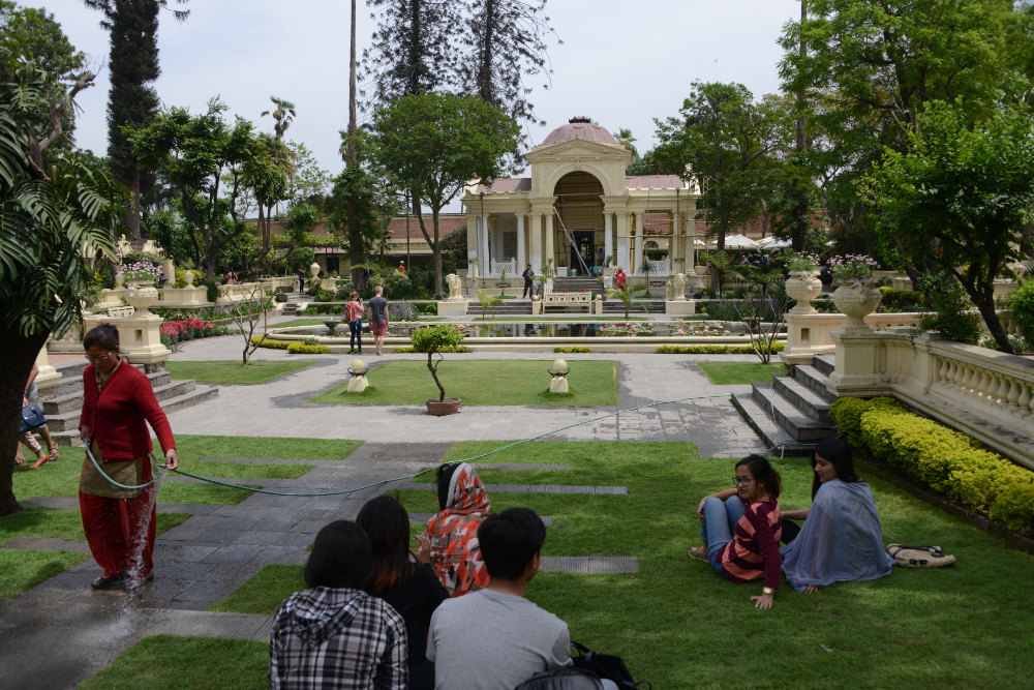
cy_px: 345
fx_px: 804
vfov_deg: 46.4
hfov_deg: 65.5
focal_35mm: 28
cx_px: 517
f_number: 5.6
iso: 400
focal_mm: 28
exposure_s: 1/1600
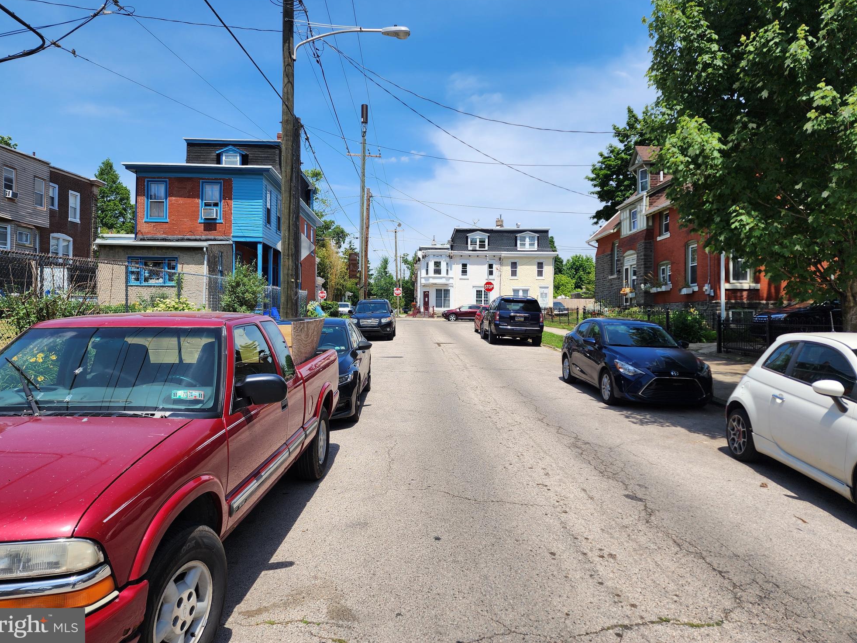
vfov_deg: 56.8
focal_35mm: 24
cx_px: 423
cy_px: 308
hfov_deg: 71.6
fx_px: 594
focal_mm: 6.4
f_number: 1.8
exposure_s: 1/944
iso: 12
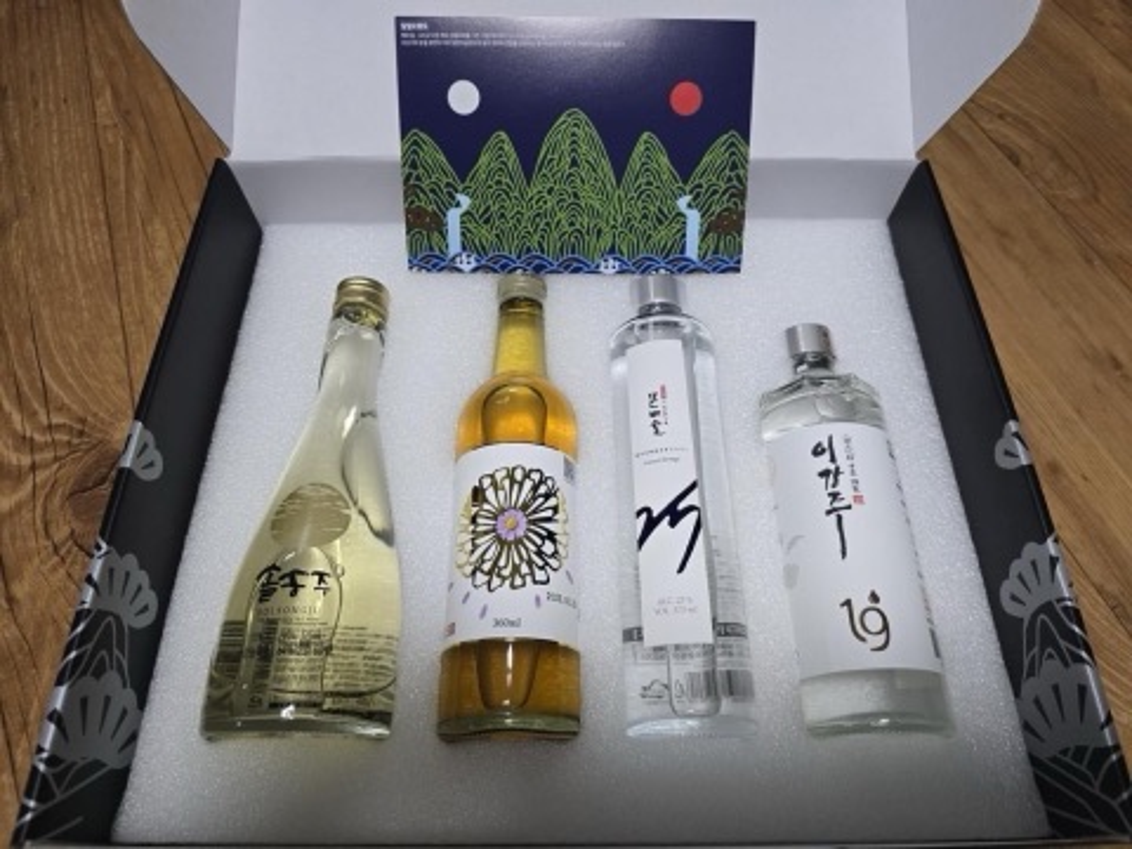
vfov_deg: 58.9
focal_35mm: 23
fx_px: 752
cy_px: 424
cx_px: 566
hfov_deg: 73.9
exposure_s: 1/120
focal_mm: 6.3
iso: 400
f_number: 1.7
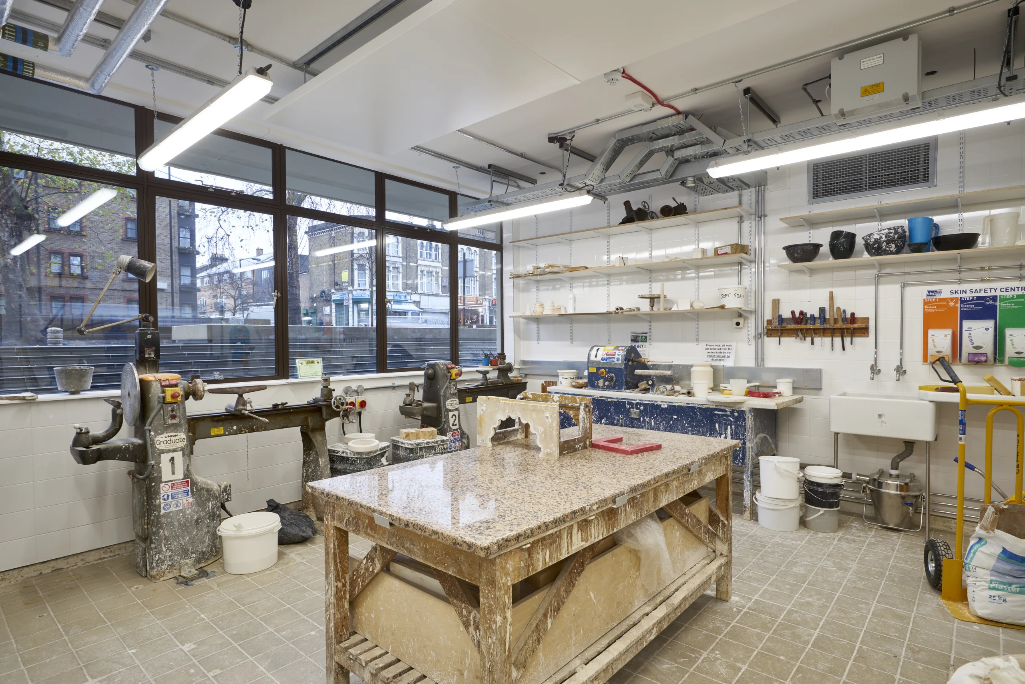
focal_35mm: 19
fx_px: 541
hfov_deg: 86.9
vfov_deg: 64.6
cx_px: 512
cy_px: 342
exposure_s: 1/2.5
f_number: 10
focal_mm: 19
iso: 100
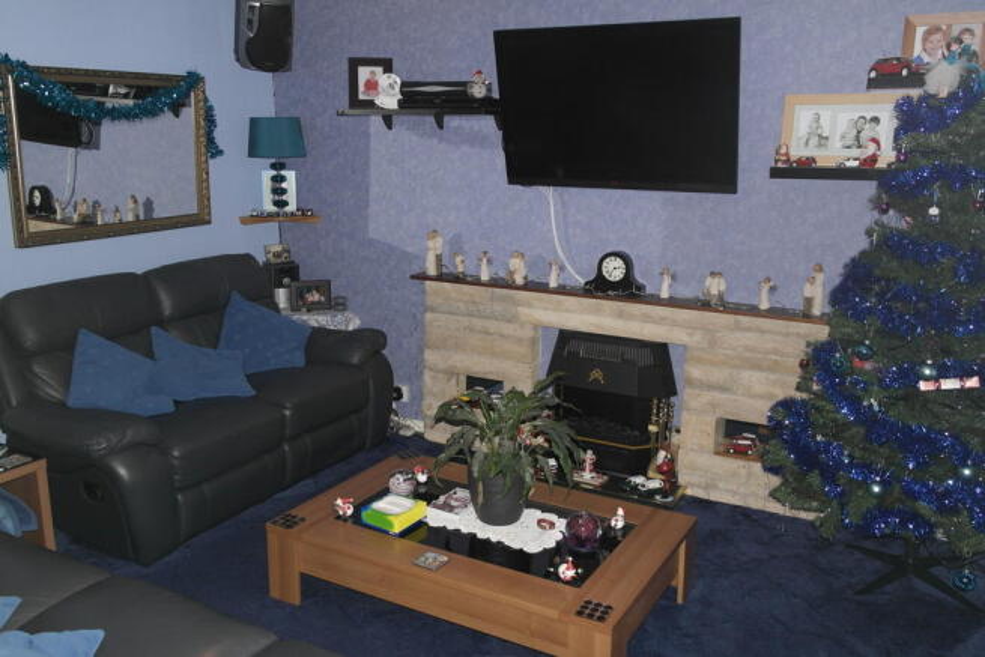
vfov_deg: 43.6
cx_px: 492
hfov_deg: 61.9
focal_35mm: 30
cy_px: 328
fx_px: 821
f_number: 3.5
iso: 200
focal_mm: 20
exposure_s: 1/40
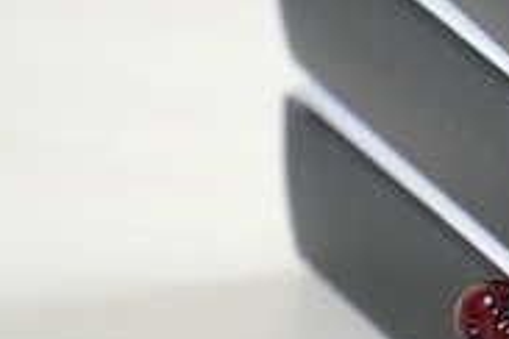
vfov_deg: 2.1
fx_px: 9389
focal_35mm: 664
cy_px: 43
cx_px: 1043
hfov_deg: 3.1
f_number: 4
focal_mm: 105
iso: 800
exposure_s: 1/80
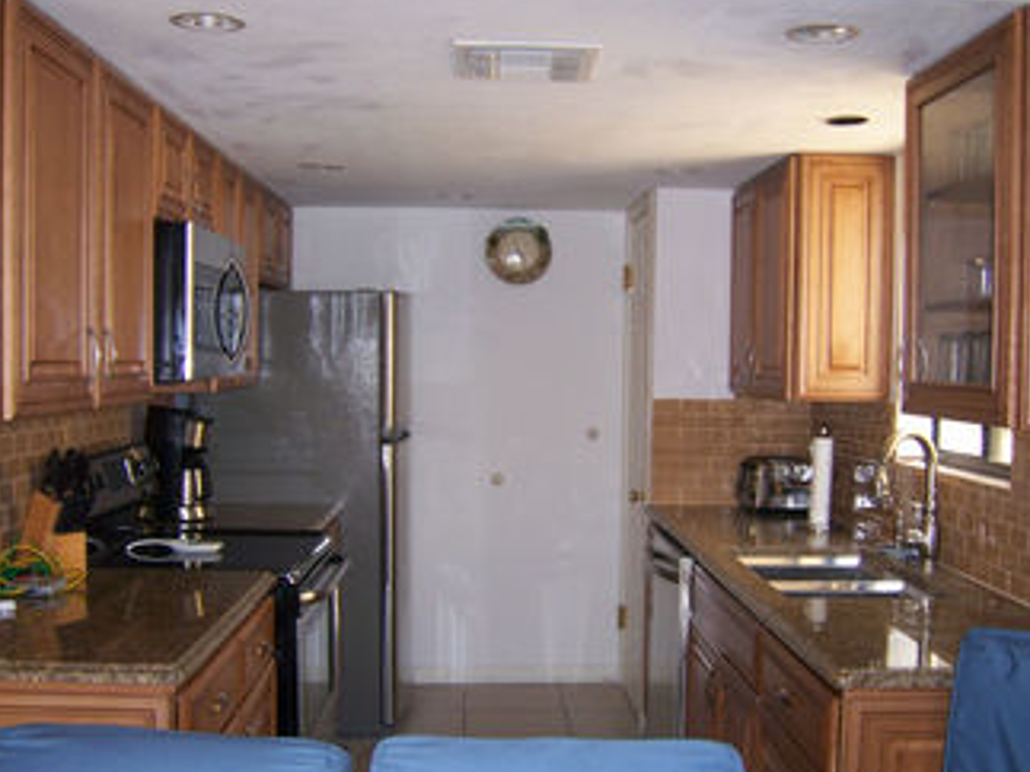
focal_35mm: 41
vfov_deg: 35.1
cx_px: 526
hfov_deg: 45.8
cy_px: 418
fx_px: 1220
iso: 125
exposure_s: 1/60
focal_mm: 6
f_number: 2.8
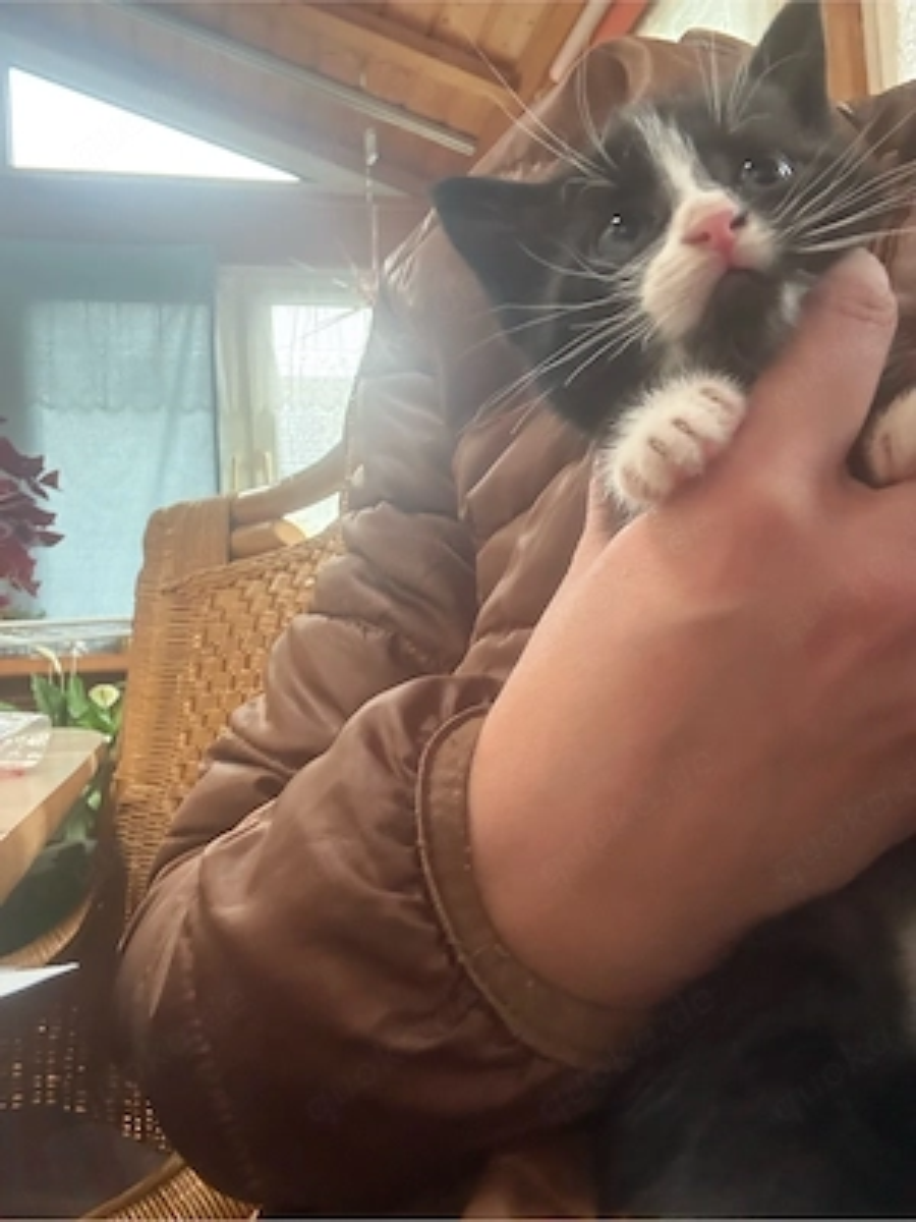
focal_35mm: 30
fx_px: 1058
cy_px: 611
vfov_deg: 60.0
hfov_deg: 46.8
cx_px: 458
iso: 320
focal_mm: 2.69
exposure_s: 1/44
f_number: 1.9
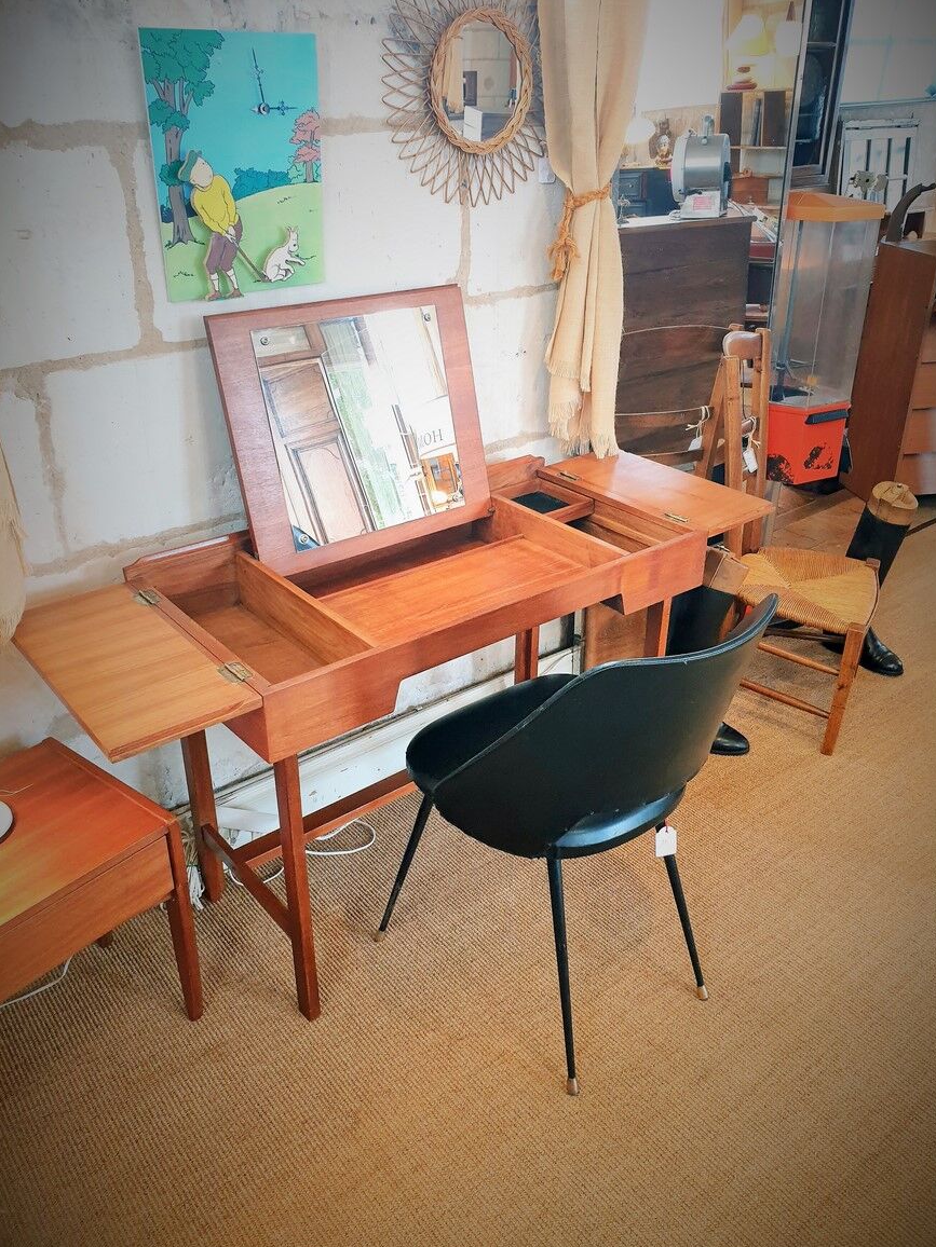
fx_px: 973
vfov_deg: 65.3
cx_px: 467
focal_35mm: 27
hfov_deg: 51.4
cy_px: 611
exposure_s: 1/50
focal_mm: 4.3
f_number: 2.4
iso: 125
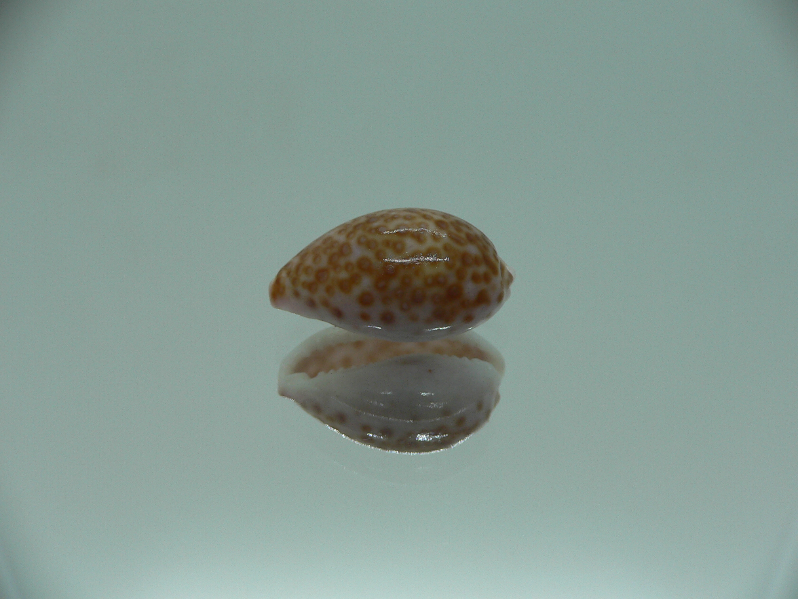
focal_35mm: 35
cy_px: 300
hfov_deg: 52.6
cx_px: 399
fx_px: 807
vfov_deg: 40.7
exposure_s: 1/60
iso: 80
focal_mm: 4.6
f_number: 2.8
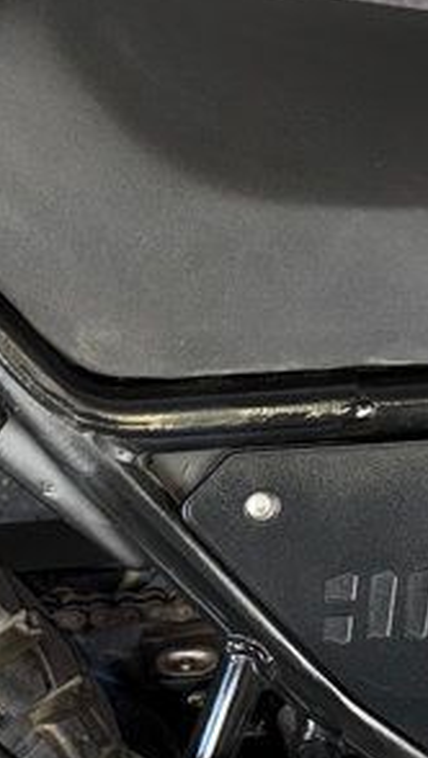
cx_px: -108
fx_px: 1831
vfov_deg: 23.3
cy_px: 477
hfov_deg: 12.9
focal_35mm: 91
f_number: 1.78
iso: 80
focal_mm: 6.76
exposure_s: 1/17
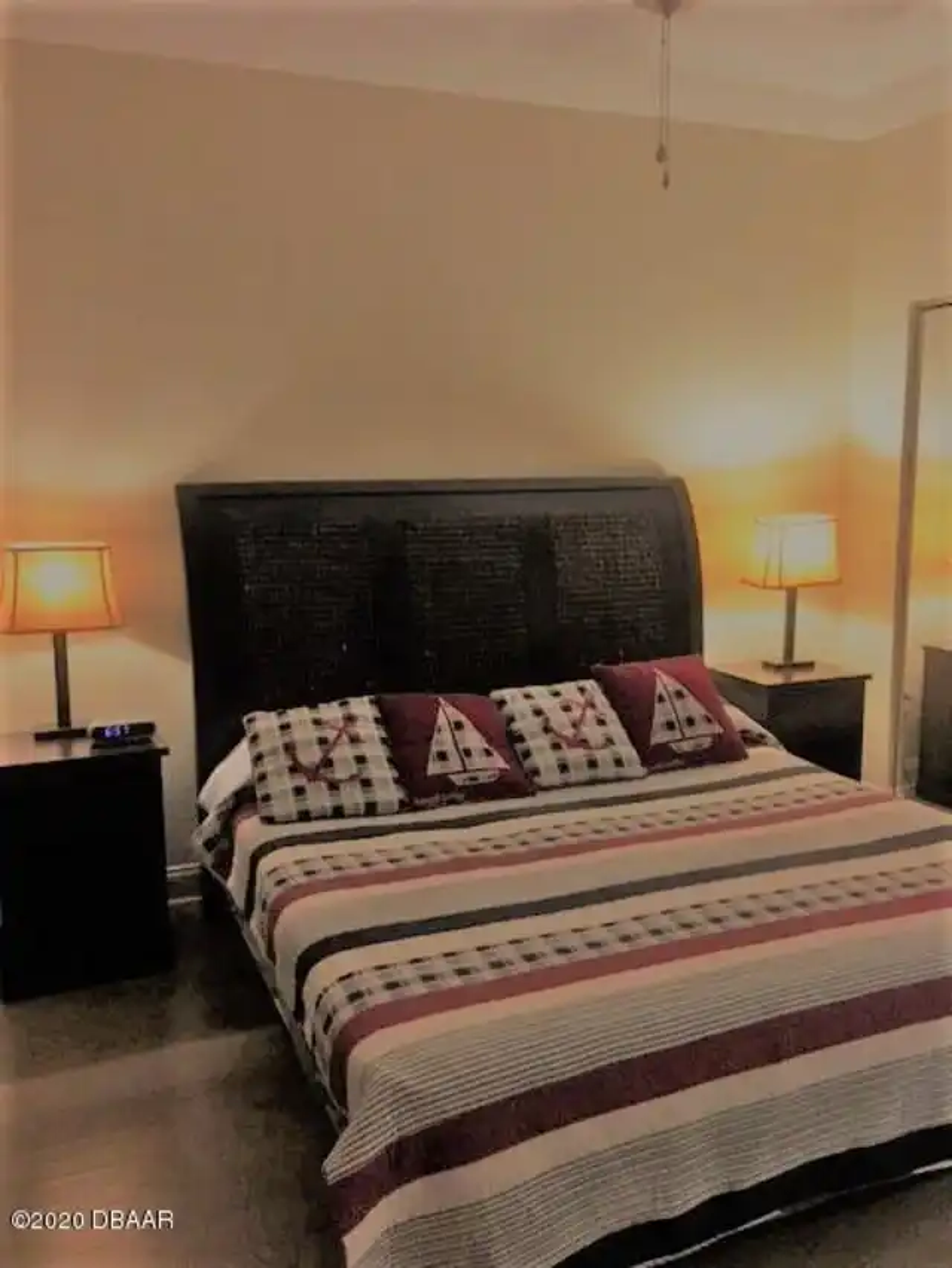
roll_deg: +0.0
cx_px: 476
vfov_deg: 61.7
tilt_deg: -10.9
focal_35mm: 29
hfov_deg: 48.2
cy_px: 634
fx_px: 1063
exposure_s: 1/15
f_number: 2.2
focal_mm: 4.15
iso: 250
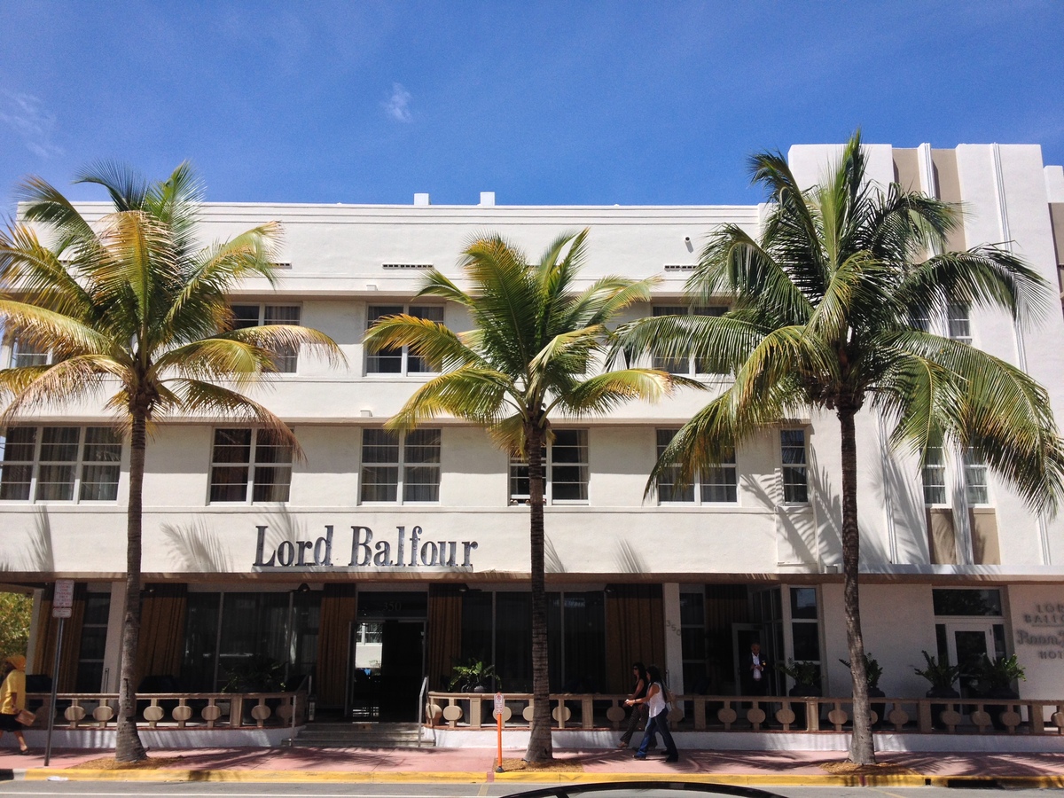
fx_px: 1076
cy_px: 399
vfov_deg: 40.7
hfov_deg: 52.6
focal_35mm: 35
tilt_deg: +10.4
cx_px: 532
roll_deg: +0.1
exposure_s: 1/2208
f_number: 2.4
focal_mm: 4.28
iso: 50
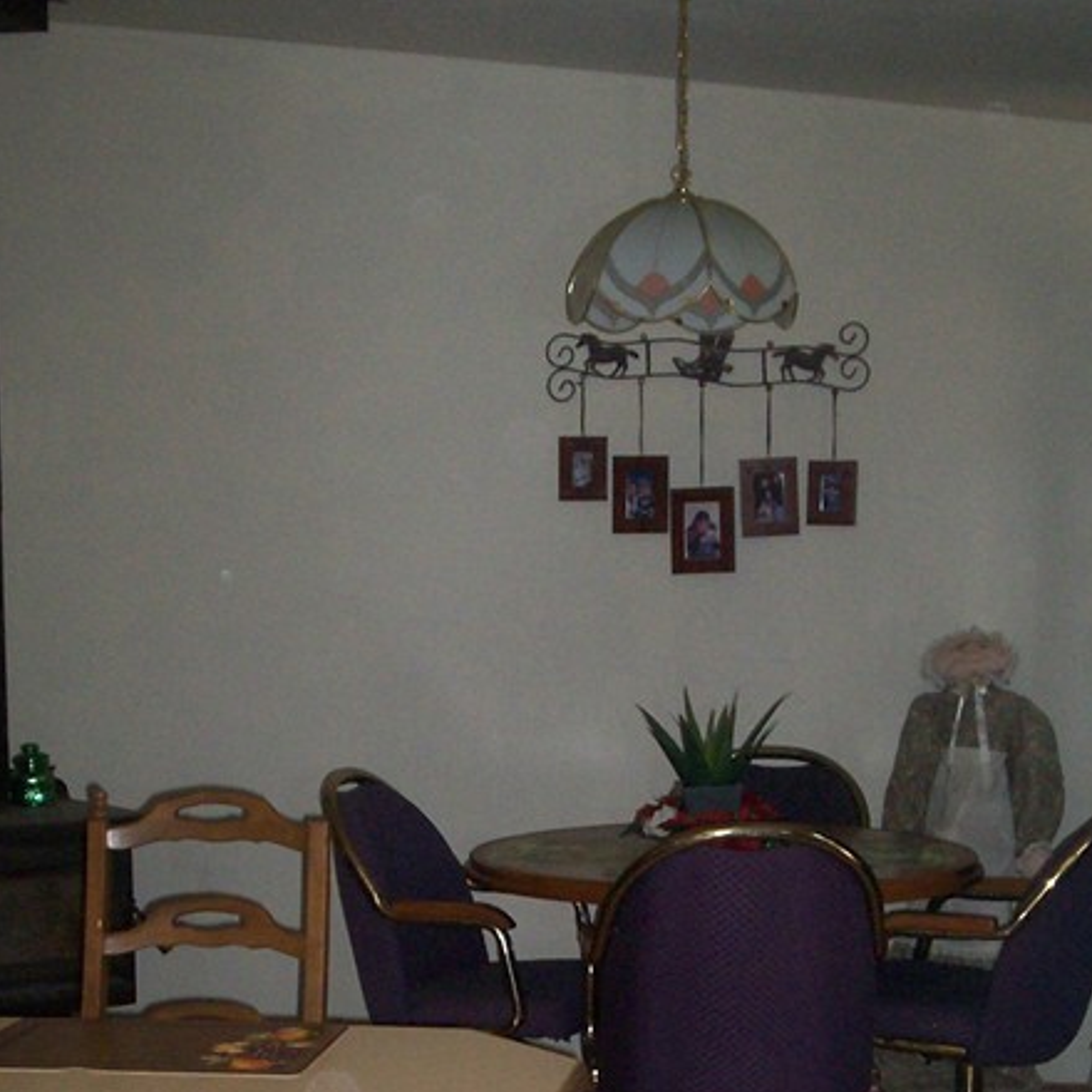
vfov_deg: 22.7
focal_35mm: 74
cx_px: 496
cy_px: 1030
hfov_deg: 23.4
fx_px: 2641
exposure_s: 1/64
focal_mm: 5.9
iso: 140
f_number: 4.5
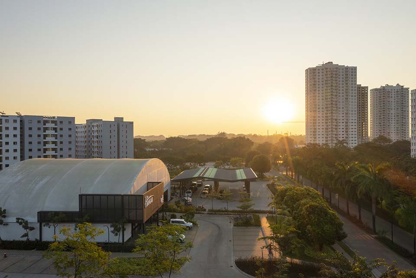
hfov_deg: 65.5
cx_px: 208
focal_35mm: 28
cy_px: 139
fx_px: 324
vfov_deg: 46.4
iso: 100
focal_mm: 10.26
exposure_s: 1/160
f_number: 9
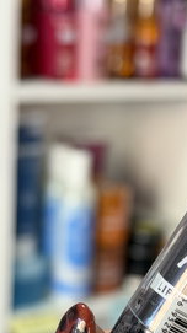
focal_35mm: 103
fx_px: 910
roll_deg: -4.4
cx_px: 185
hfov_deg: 11.6
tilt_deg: -14.4
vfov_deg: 20.7
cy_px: 200
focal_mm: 6.76
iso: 100
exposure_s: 1/117
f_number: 1.78
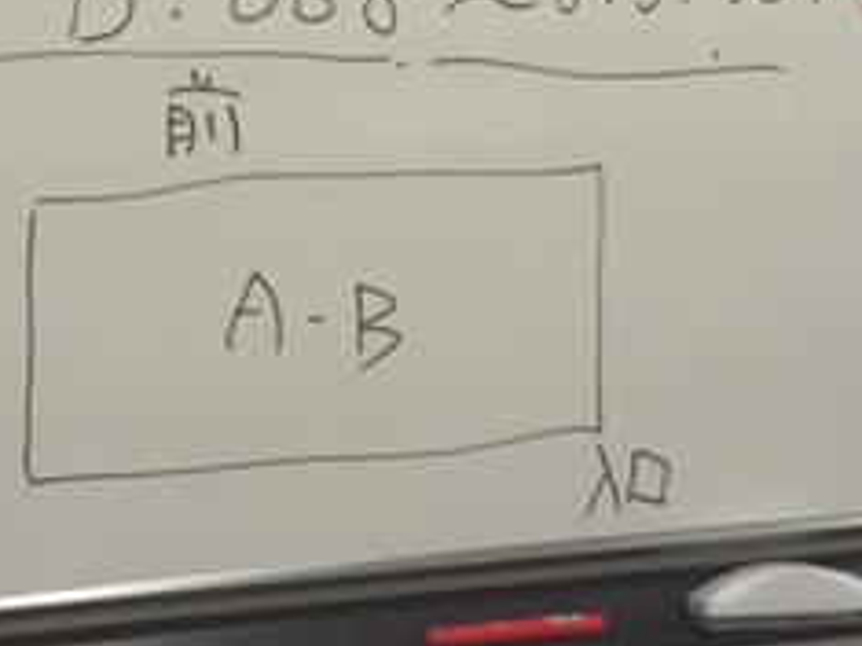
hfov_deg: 24.5
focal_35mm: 79
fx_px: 1966
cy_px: -55
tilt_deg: -9.4
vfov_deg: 18.0
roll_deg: -1.2
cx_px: 249
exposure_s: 1/30
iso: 32
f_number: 2.2
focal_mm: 4.15
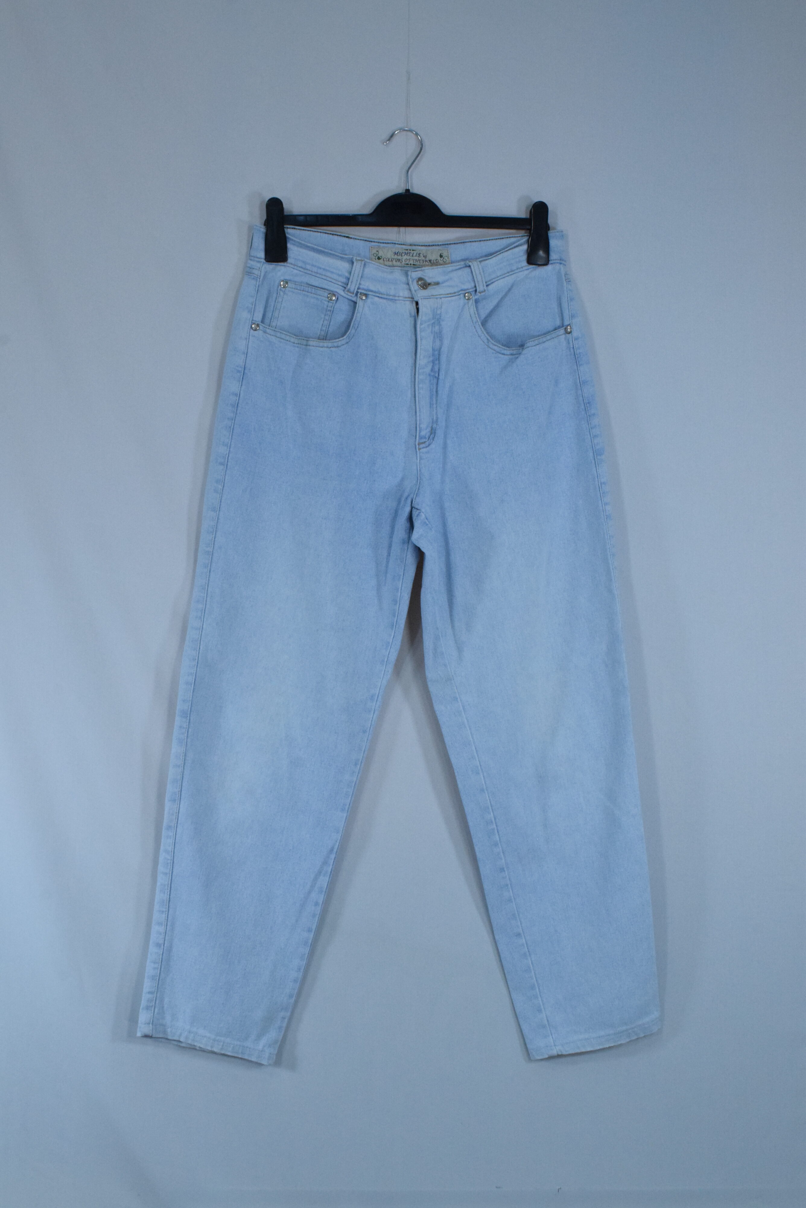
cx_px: 403
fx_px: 1258
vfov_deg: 51.3
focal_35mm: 38
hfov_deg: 35.5
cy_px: 604
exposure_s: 1/250
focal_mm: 25
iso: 3200
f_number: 16
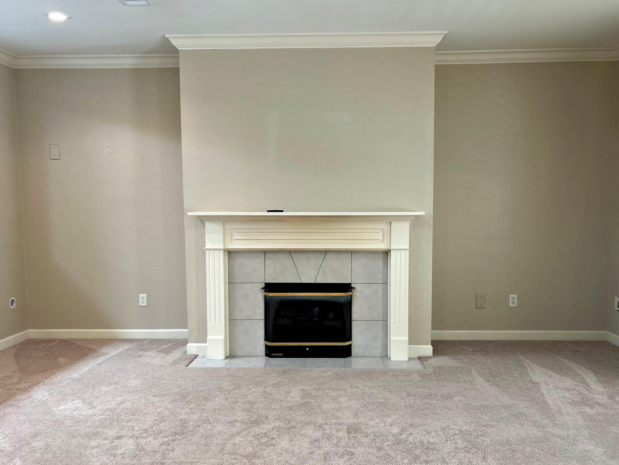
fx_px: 519
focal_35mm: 29
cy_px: 250
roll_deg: +0.9
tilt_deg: -4.3
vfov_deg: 48.2
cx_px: 324
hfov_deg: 61.6
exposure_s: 1/60
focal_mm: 5.7
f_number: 1.5
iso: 100
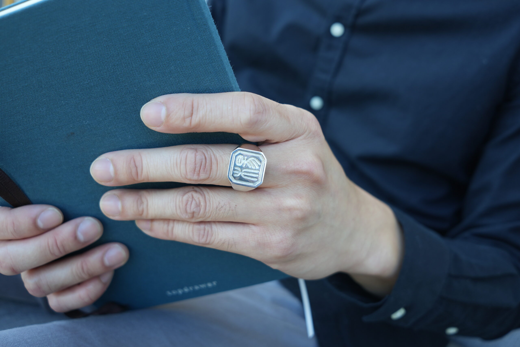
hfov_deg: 61.9
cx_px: 260
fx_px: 433
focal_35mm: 30
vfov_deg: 43.6
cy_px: 174
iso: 125
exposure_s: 1/60
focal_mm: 20
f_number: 4
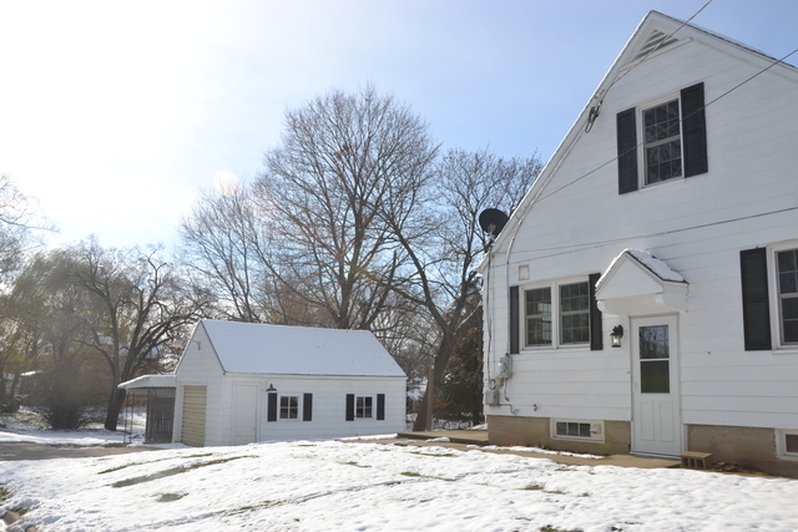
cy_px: 266
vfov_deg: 40.0
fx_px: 732
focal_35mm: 33
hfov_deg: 57.2
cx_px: 399
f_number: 9
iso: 100
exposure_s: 1/320
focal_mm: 22
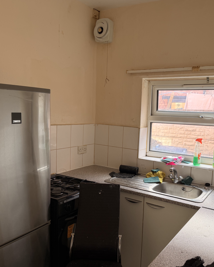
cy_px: 136
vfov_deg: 55.7
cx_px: 129
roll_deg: -1.9
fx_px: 253
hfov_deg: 45.5
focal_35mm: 32
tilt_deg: -5.9
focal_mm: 6.76
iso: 125
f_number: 1.78
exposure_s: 1/121
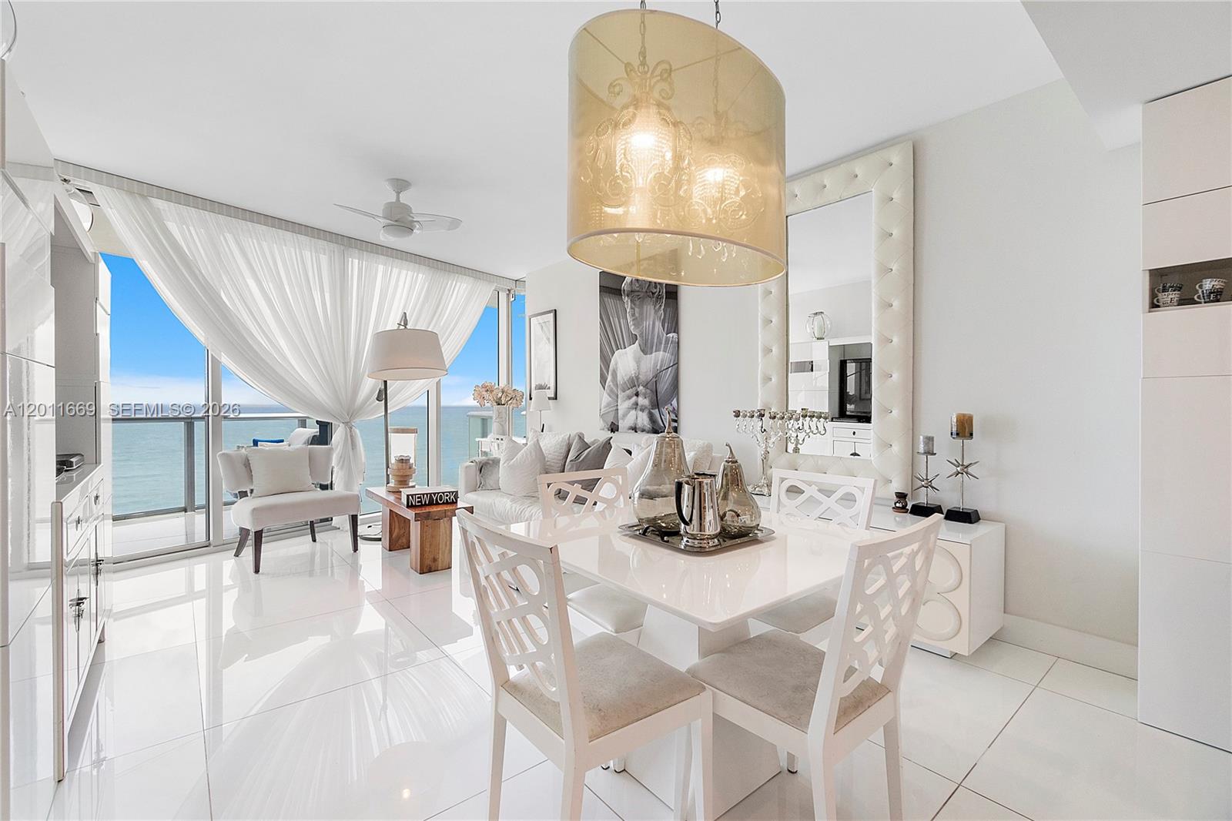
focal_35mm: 15
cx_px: 616
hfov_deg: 100.4
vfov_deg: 77.3
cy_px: 410
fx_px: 513
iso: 250
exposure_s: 1/100
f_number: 7.1
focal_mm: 10
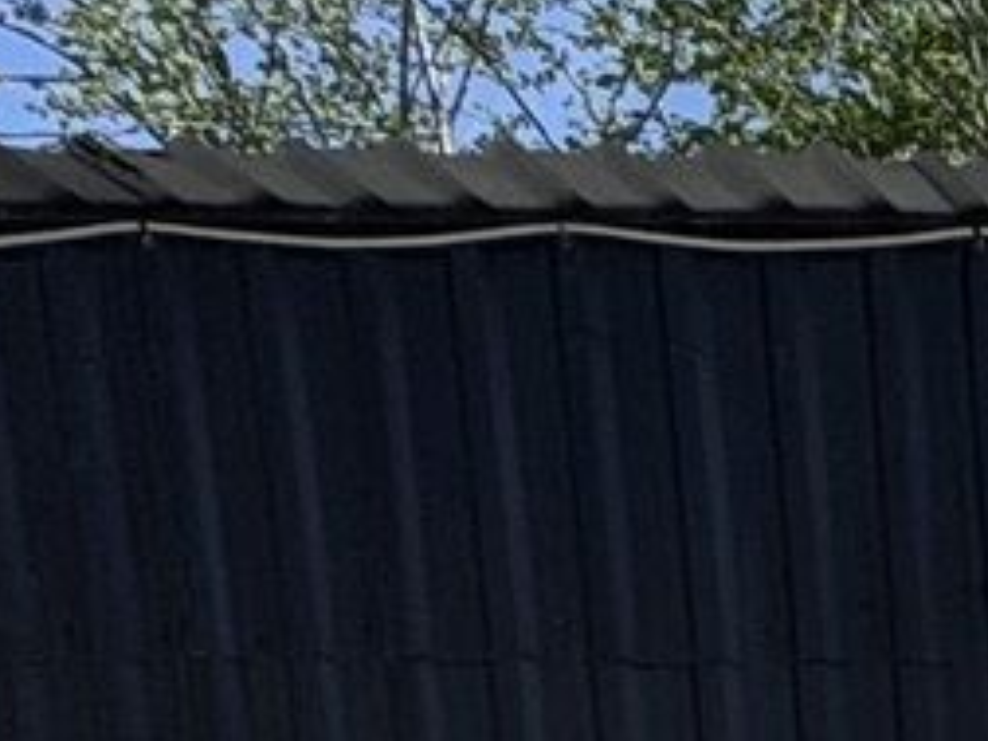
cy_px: 1937
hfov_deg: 14.8
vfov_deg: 11.7
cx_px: 2229
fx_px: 2711
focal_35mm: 95
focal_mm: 2.22
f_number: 2.2
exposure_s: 1/2985
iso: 50
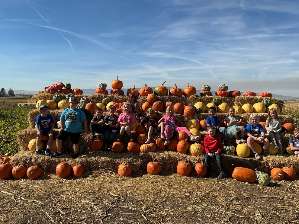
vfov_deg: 46.8
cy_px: 115
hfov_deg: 60.0
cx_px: 150
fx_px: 259
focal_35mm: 30
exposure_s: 1/2320
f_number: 1.8
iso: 25
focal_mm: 3
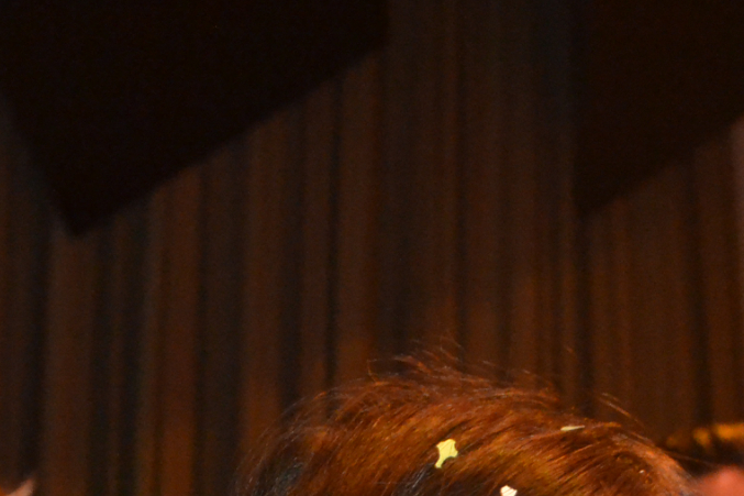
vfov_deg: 11.2
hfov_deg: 17.3
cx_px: 215
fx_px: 2438
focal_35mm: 118
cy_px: 741
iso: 2800
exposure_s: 1/60
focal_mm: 26
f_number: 4.2
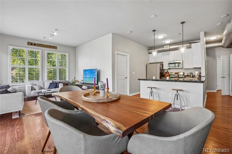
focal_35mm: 15
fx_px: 97
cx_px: 116
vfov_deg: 77.3
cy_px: 77
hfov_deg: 100.4
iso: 400
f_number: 8
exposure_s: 1/15
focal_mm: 10
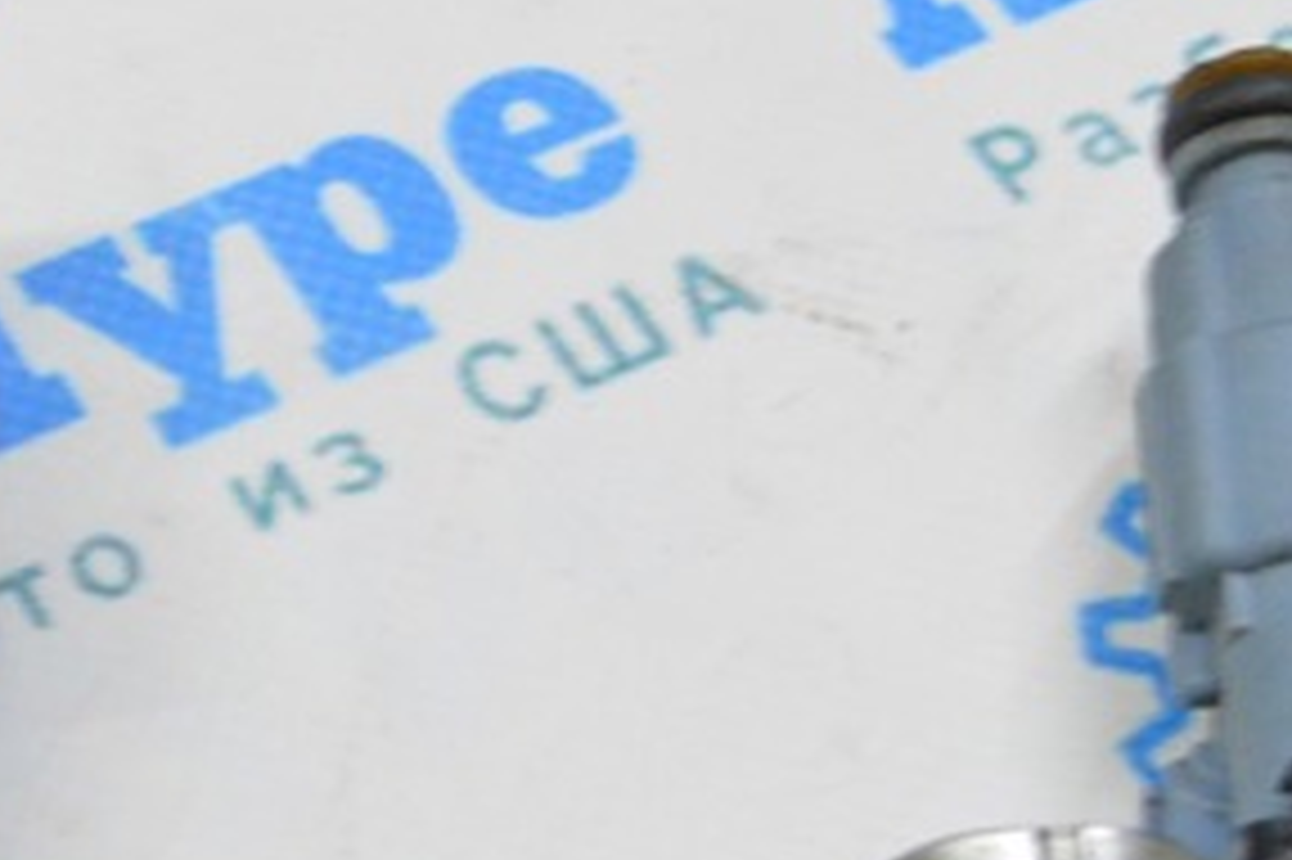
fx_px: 4555
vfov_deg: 10.8
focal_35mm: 127
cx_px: 455
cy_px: 371
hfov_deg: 16.1
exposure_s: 1/20
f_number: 20
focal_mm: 38
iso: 6400
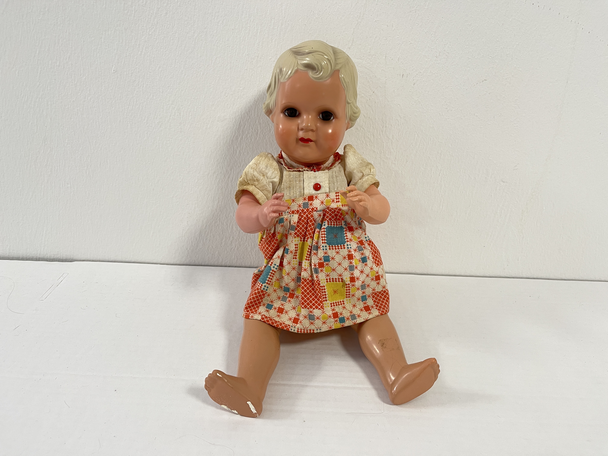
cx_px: 304
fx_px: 439
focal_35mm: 25
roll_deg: -1.9
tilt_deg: -21.9
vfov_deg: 54.9
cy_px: 228
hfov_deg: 69.4
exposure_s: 1/50
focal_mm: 5.1
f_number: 1.6
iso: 80
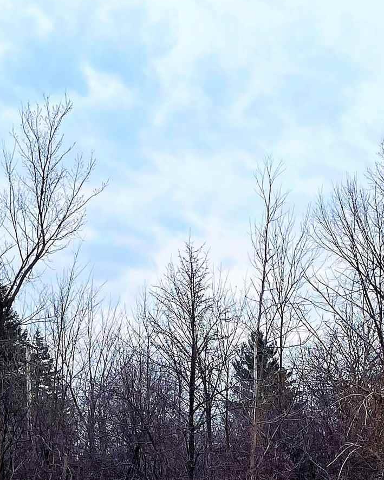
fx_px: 1250
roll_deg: -0.1
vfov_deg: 20.6
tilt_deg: -1.0
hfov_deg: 17.5
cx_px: 212
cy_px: 548
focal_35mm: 88
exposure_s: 1/1715
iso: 32
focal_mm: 4.2
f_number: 1.6
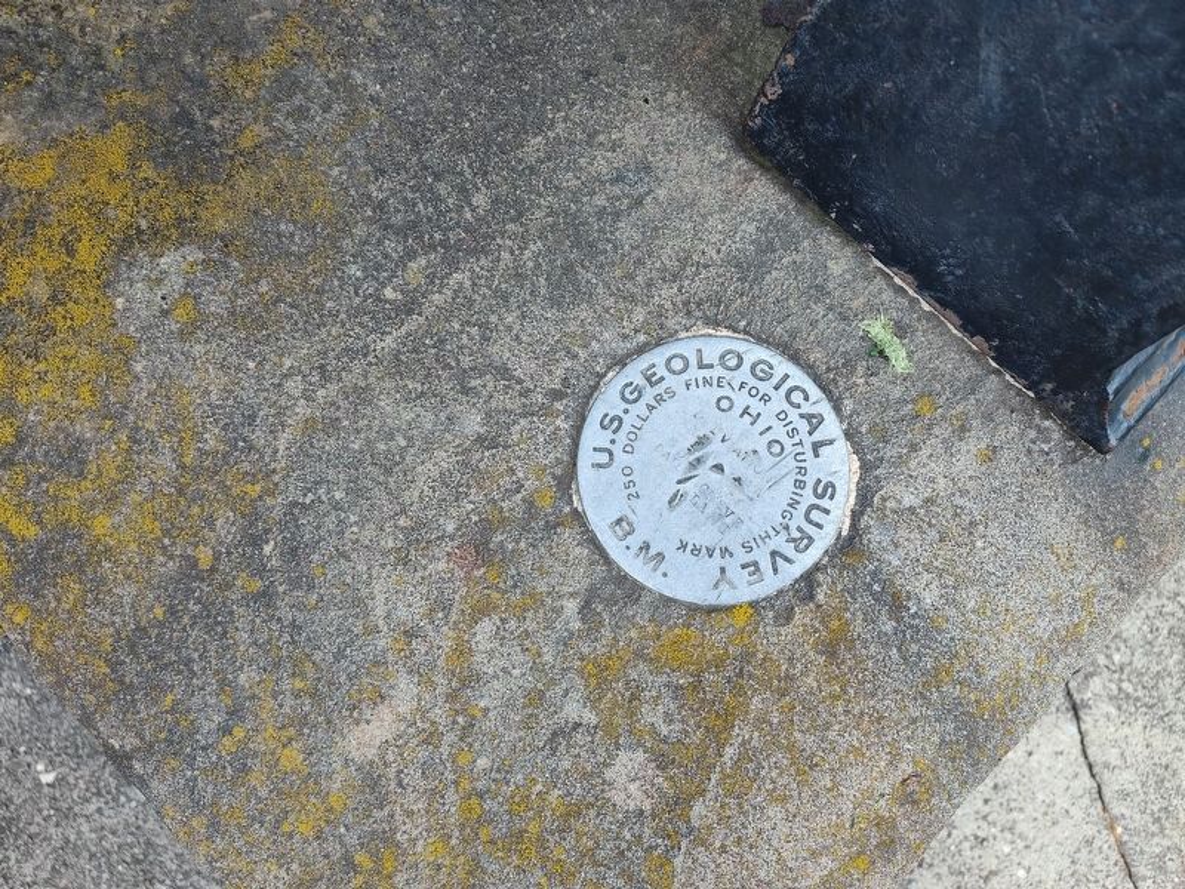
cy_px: 444
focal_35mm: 23
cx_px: 592
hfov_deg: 73.9
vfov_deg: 58.9
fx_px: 787
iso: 152
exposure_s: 1/200
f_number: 1.8
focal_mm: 5.56
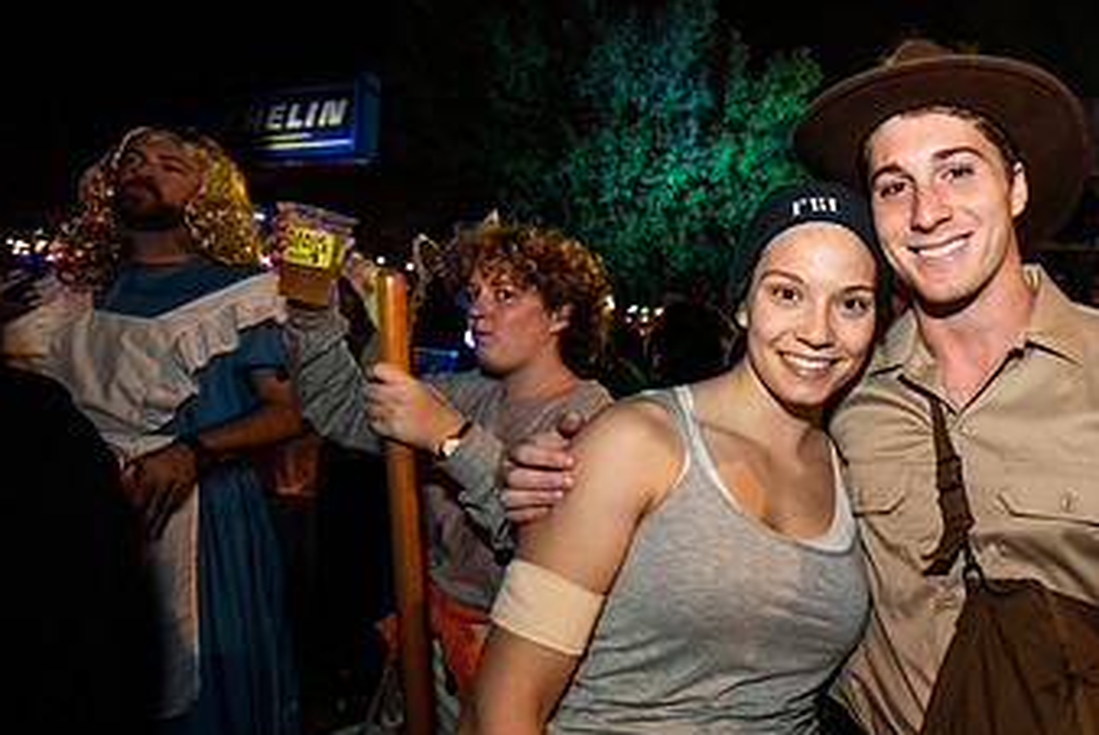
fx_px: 733
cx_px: 881
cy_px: 415
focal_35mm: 24
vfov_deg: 53.1
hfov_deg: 66.8
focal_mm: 14
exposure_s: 1/60
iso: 2000
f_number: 3.5
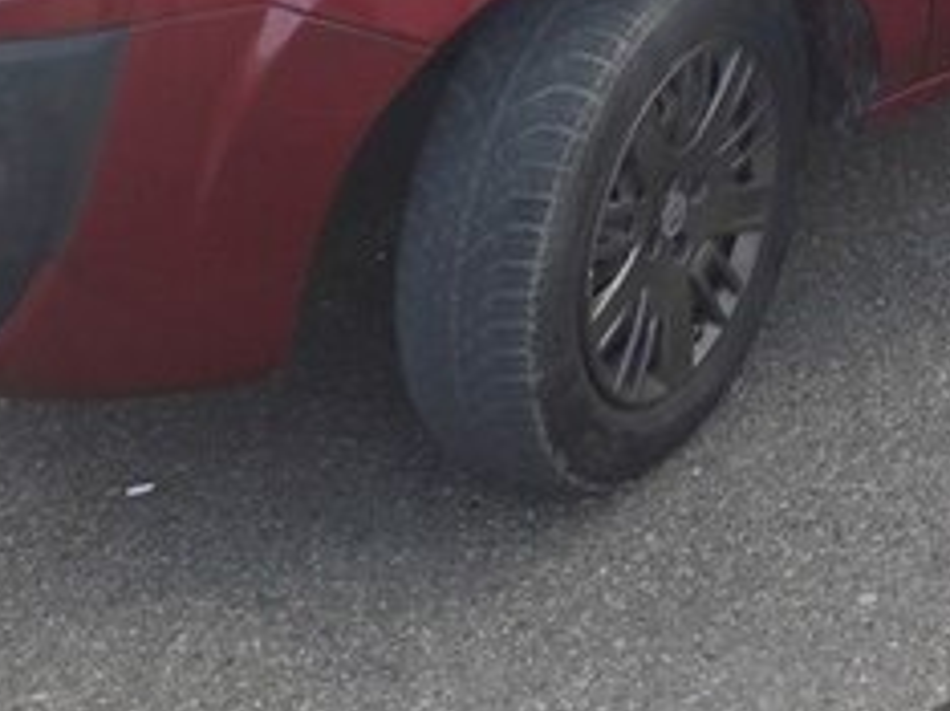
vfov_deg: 17.3
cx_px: 950
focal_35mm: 79
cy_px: -254
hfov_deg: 23.7
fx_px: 2166
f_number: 1.9
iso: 40
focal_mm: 3.7
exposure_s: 1/290
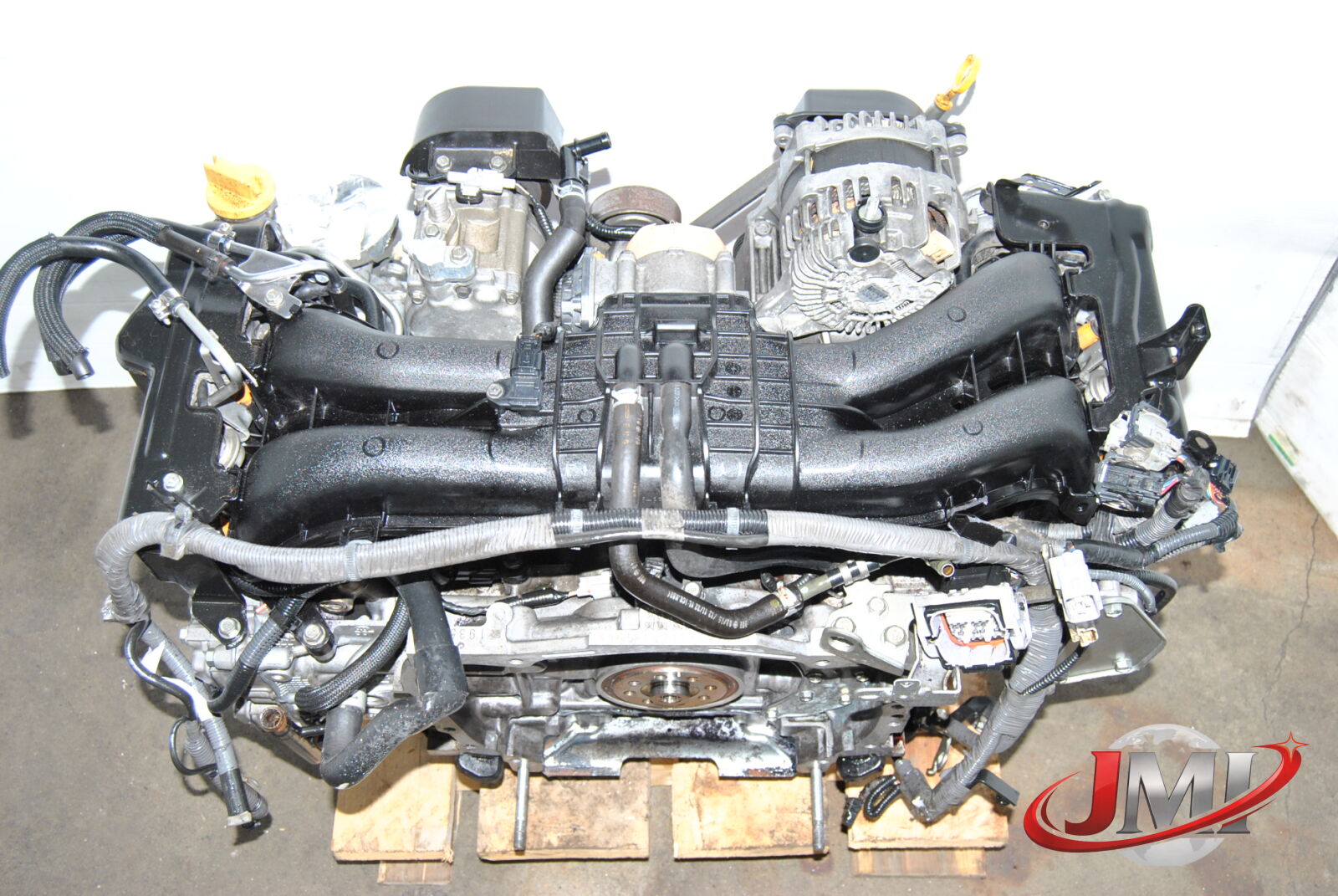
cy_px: 448
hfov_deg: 55.1
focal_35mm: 34
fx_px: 1284
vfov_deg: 38.5
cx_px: 669
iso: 400
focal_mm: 23
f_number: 5
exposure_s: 1/200
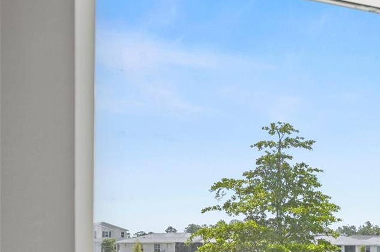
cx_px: 480
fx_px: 801
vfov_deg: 17.4
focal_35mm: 76
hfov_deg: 23.8
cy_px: 260
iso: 100
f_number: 8
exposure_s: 1/15
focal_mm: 30
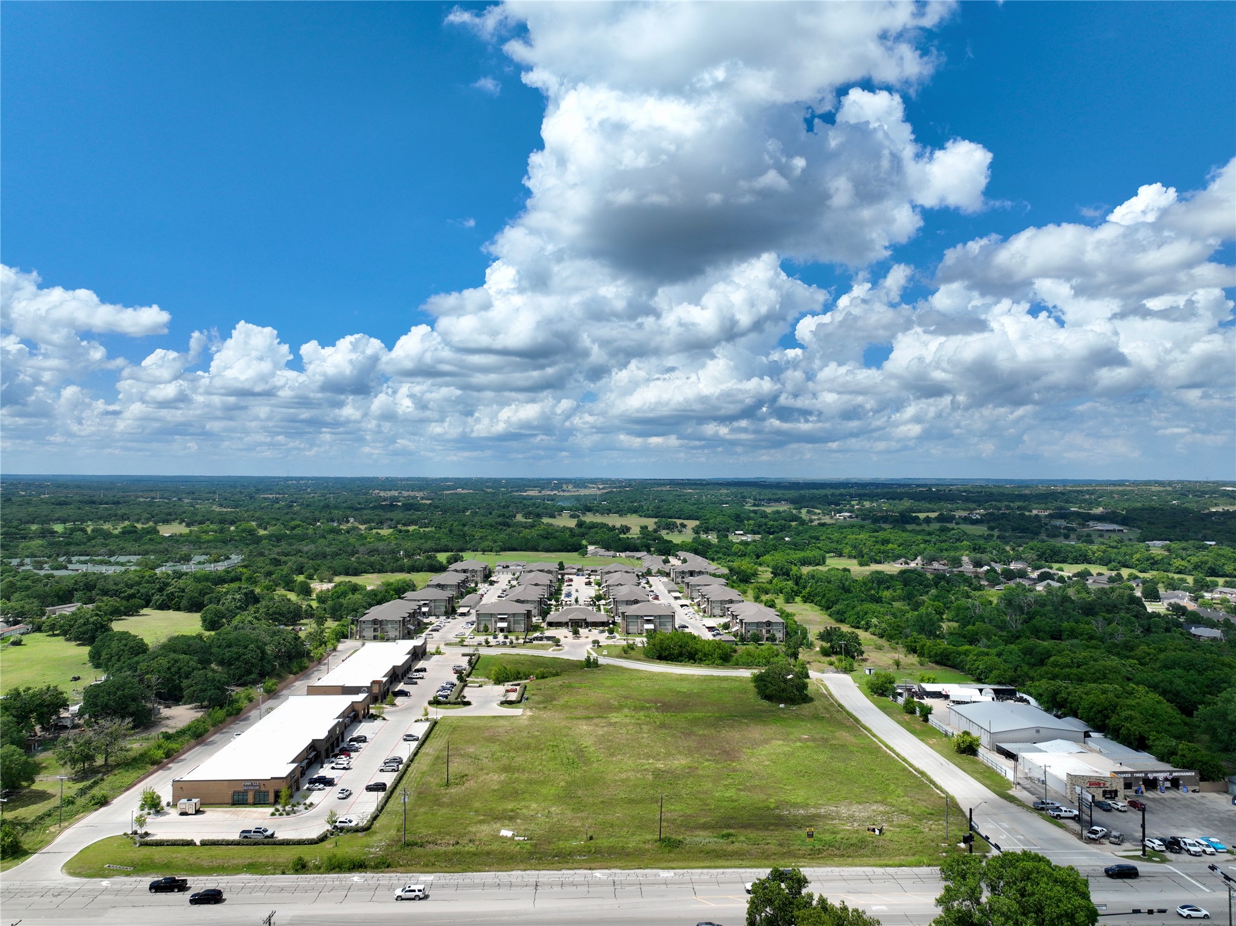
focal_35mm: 24
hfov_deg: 71.6
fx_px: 857
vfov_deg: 56.8
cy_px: 463
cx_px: 618
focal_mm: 12.29
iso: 100
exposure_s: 1/2500
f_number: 2.8
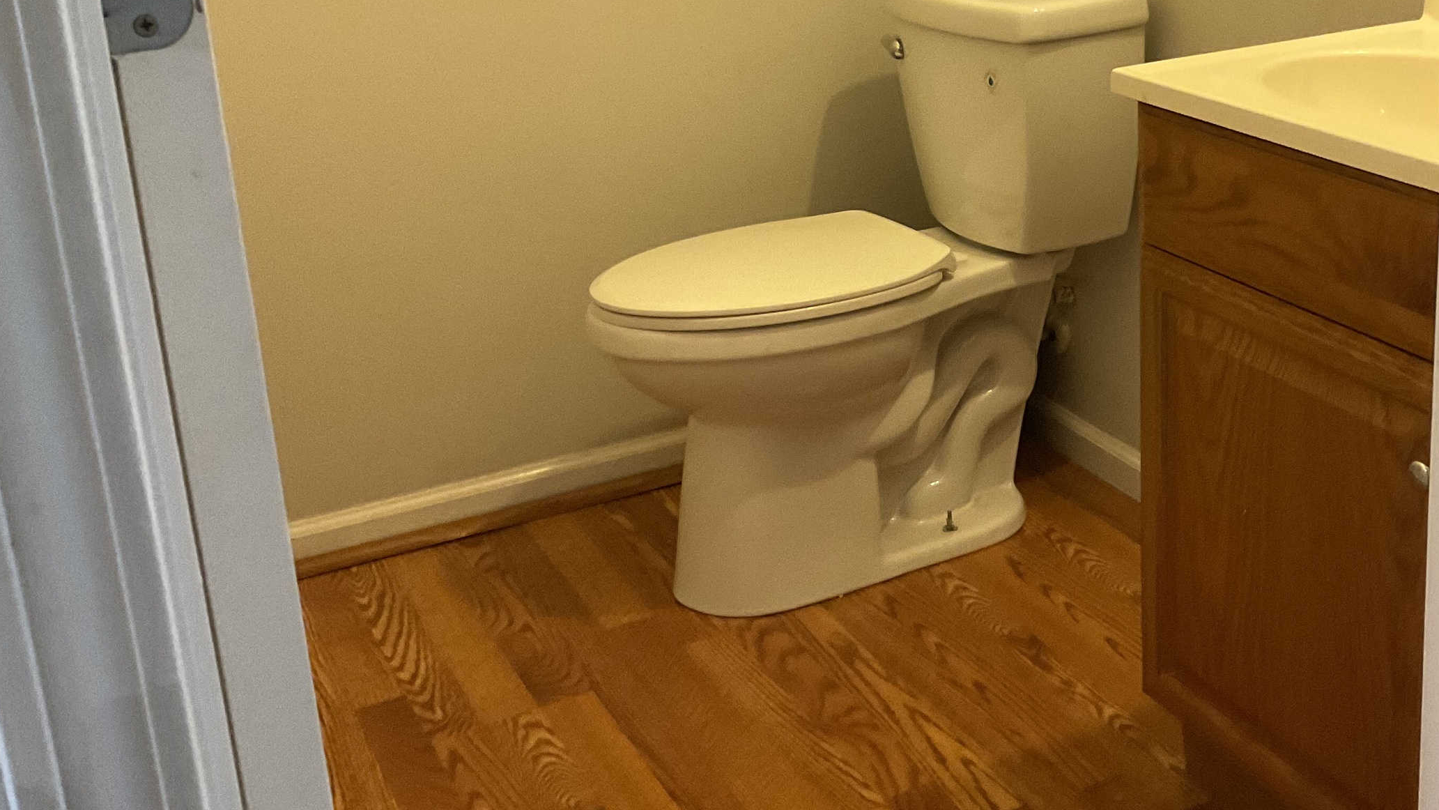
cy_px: 202
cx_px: 1062
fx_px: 1794
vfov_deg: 25.1
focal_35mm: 47
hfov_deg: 42.5
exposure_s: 1/60
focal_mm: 3
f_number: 1.8
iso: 250
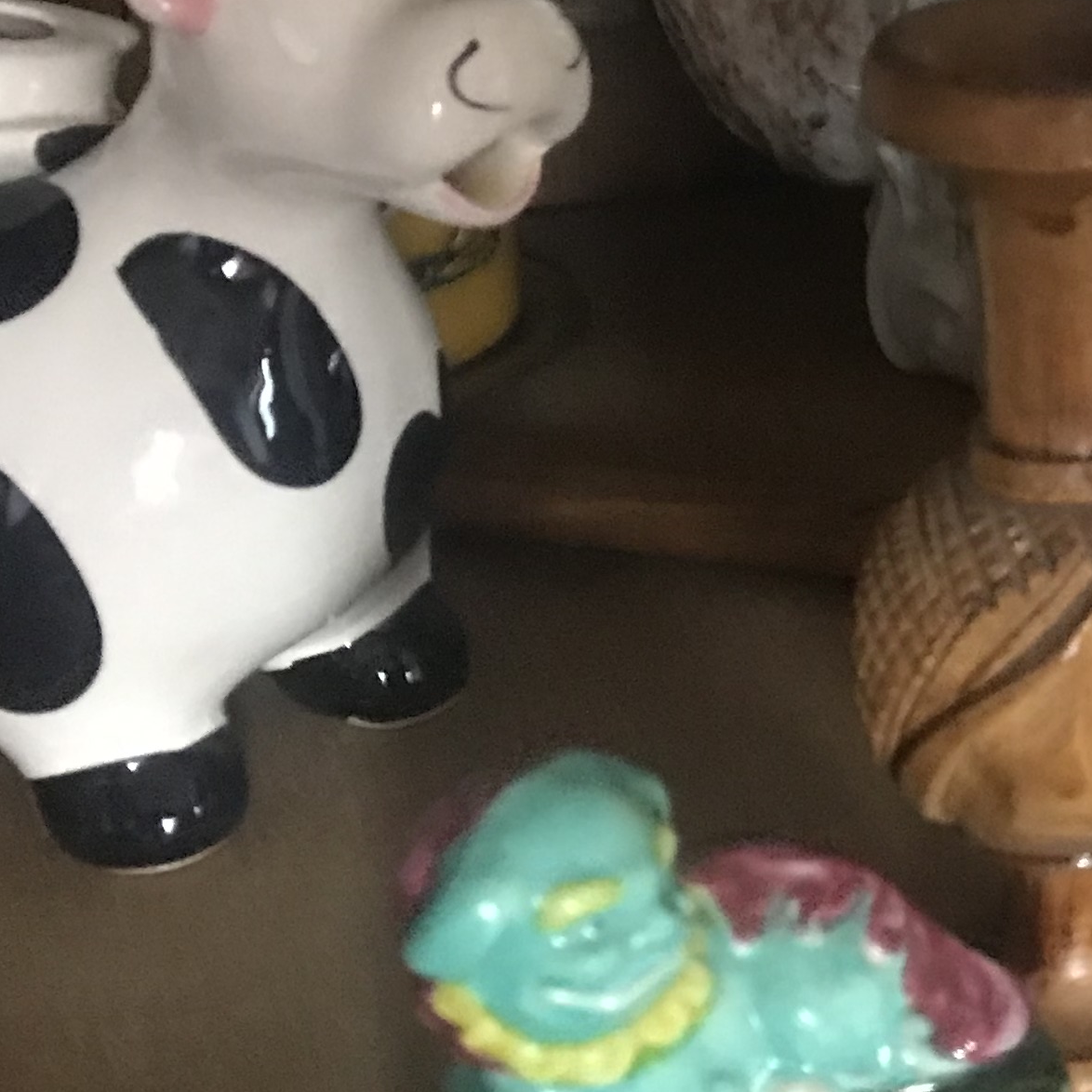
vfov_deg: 19.7
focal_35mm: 85
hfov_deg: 18.4
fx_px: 3034
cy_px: -59
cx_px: 1562
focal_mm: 3.99
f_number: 1.8
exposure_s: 1/7
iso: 80
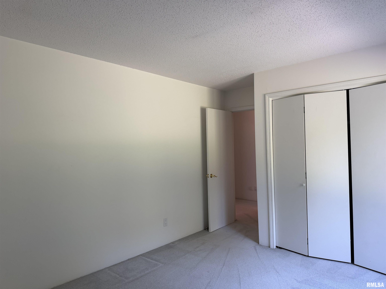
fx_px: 268
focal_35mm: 24
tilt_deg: +1.0
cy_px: 144
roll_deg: +1.3
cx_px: 193
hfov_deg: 71.6
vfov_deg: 56.8
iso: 200
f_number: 1.78
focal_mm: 6.76
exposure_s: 1/120
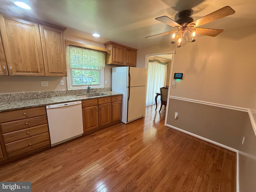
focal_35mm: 14
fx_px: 104
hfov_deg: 102.1
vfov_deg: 85.7
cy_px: 96
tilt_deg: -11.0
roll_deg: -2.1
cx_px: 128
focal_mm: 2.22
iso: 200
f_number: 2.2
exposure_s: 1/60
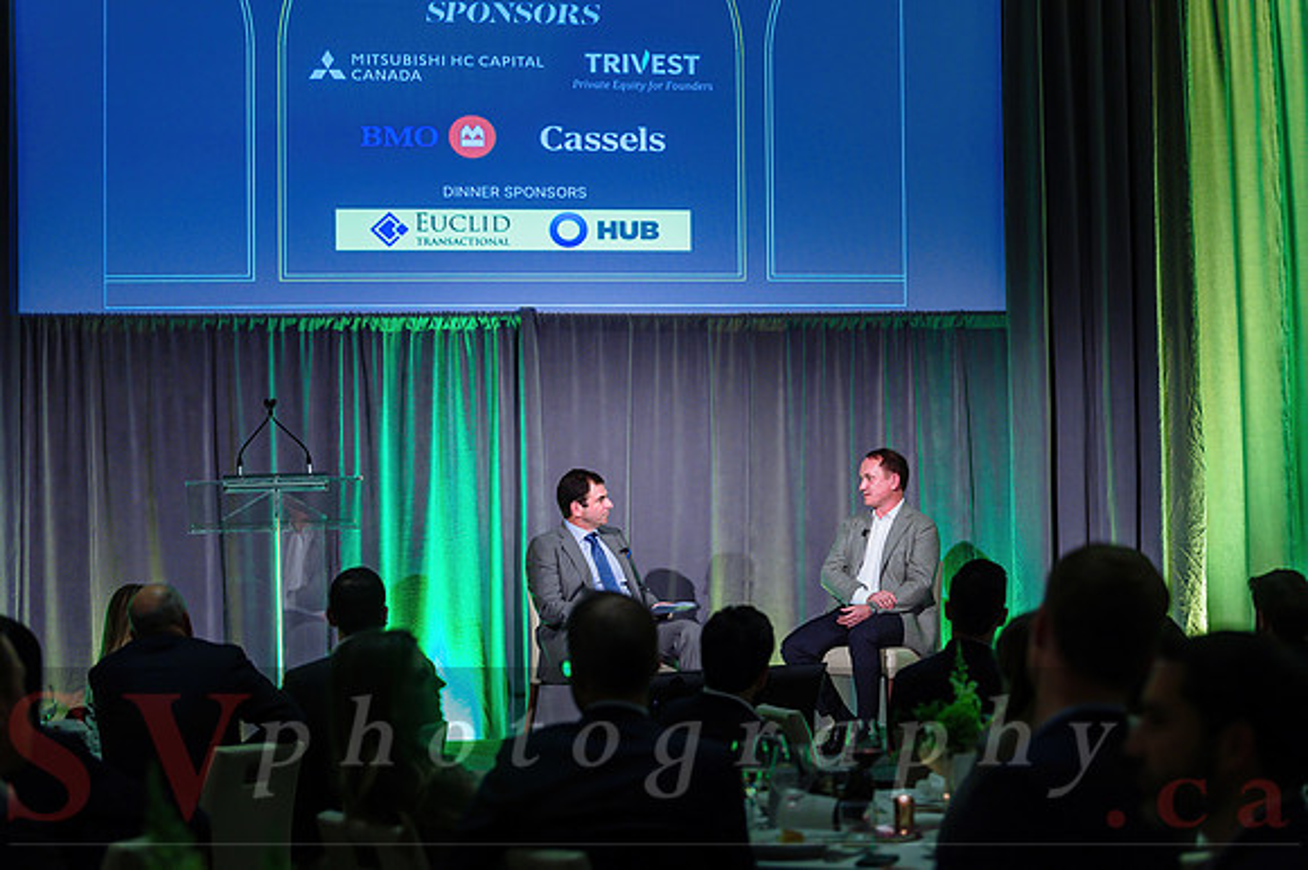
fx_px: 2633
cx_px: 667
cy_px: 435
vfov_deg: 18.8
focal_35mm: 73
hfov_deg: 27.9
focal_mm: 70
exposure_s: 1/160
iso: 1600
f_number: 2.8
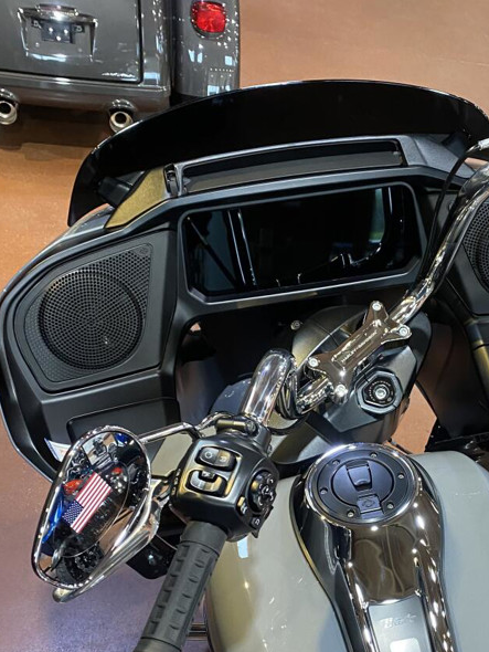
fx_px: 885
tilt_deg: -38.8
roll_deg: -15.2
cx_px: 402
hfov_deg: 30.1
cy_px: 466
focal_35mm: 47
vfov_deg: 39.6
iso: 250
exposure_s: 1/60
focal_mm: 4.25
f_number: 1.8
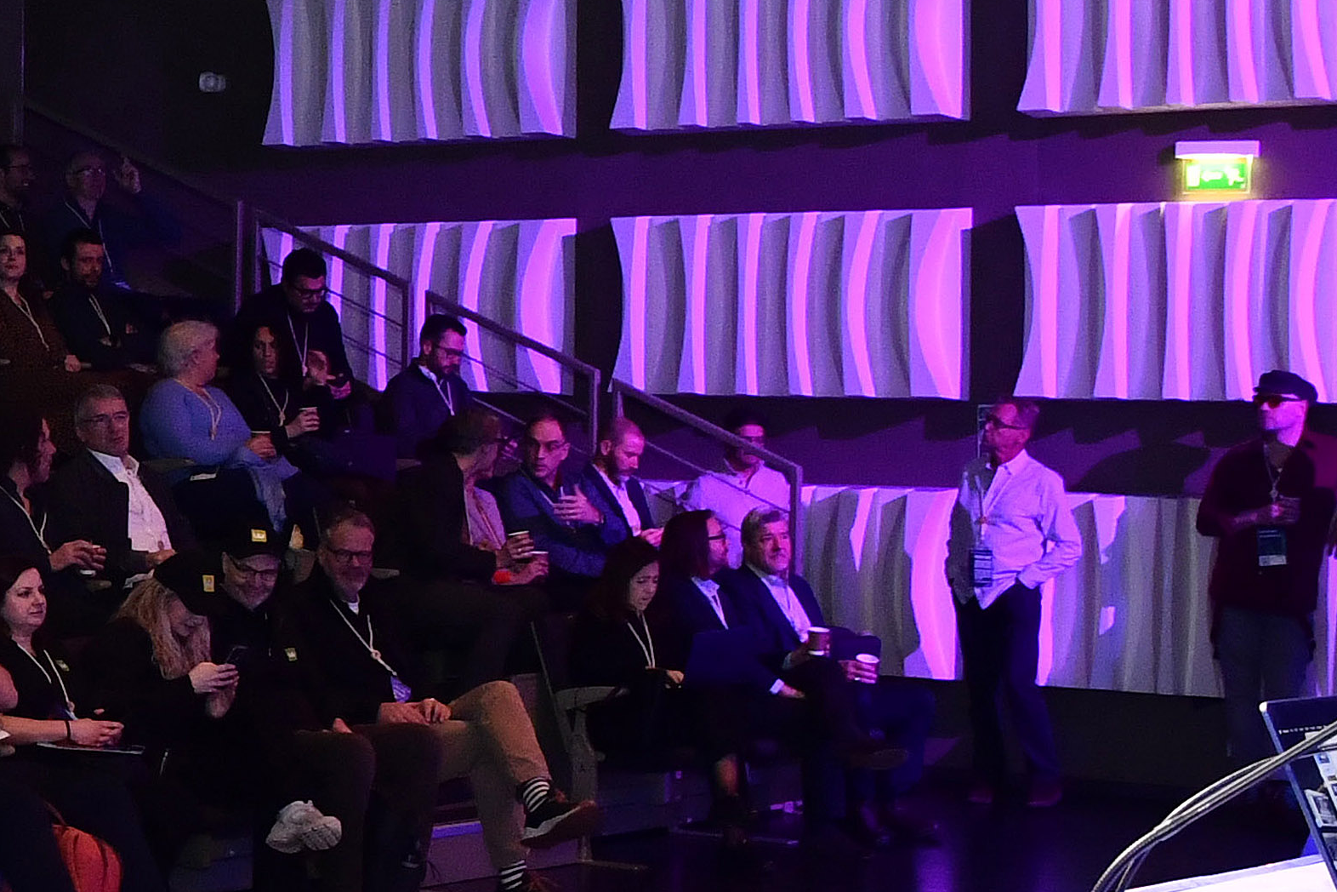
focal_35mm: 85
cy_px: 450
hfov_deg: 22.1
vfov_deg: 16.1
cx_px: -270
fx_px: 3157
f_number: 5.6
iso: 1600
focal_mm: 16
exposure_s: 1/50
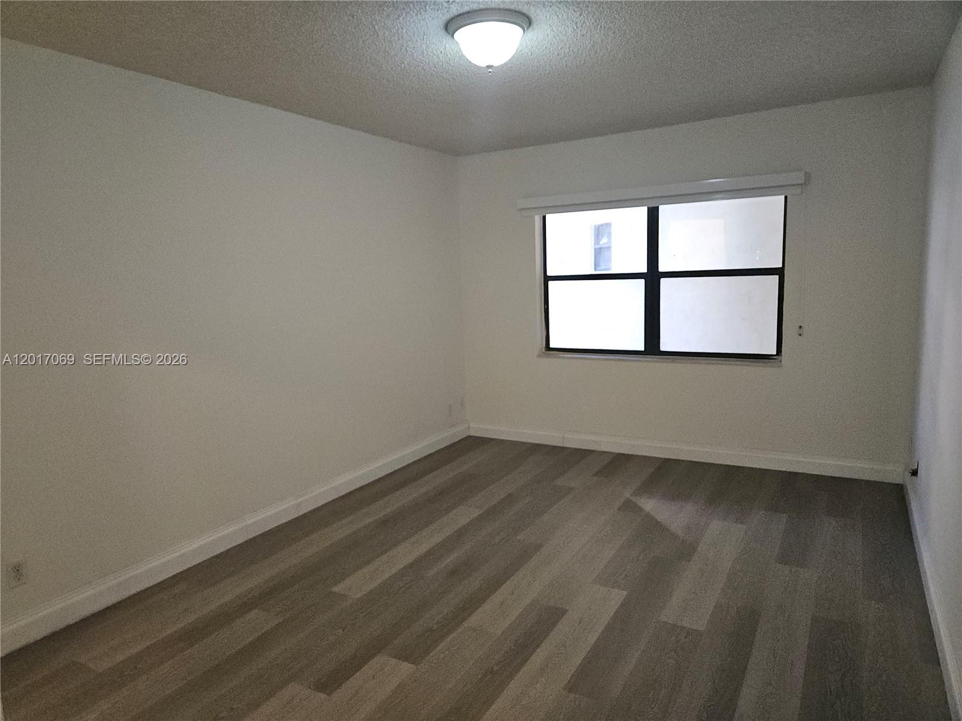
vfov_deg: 58.9
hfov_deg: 73.9
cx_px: 481
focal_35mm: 23
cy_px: 360
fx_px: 639
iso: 800
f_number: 1.8
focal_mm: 5.4
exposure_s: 1/120
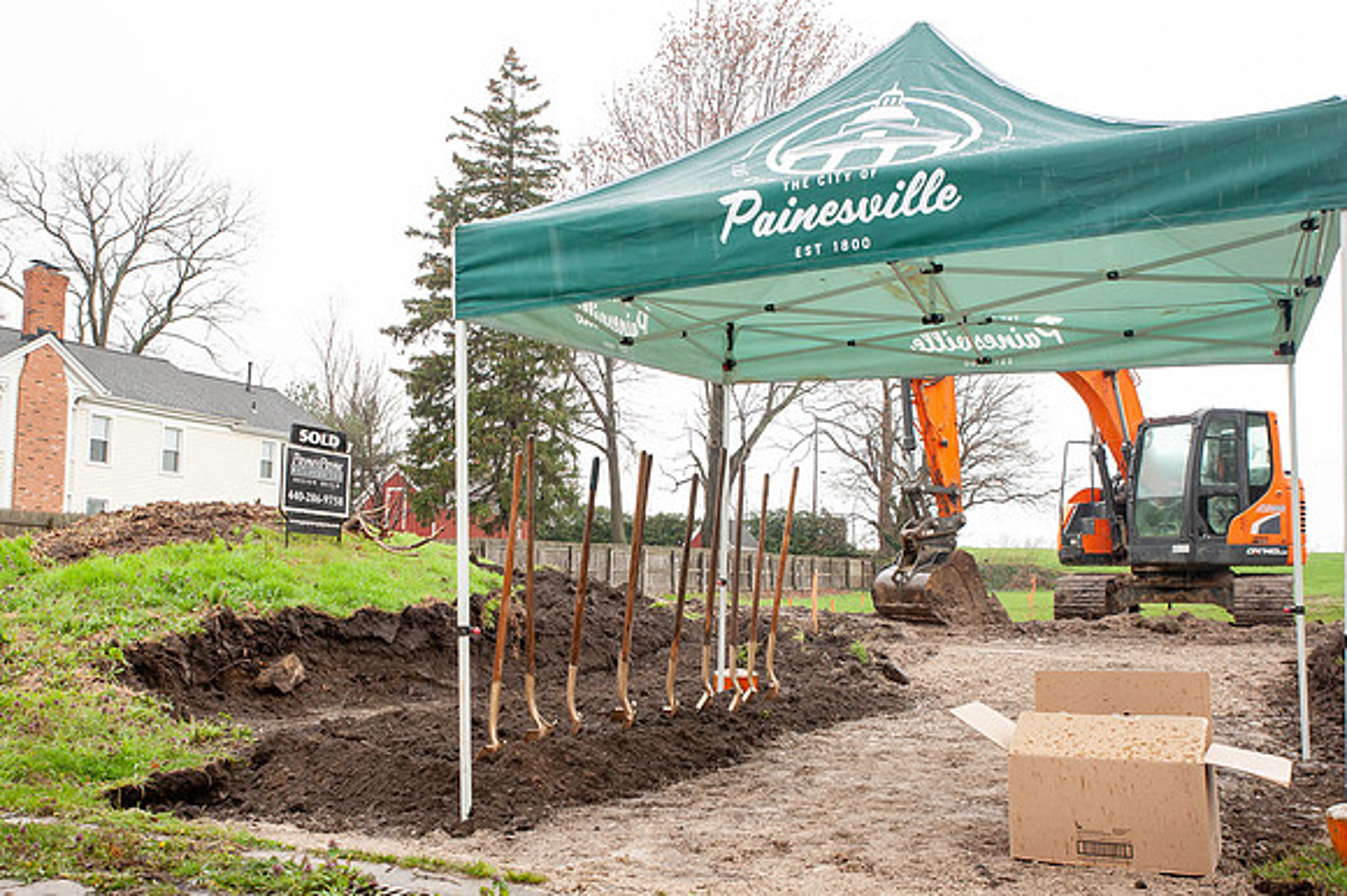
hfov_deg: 53.6
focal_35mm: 36
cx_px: 599
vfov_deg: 37.3
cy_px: 478
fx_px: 1329
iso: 640
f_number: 6.3
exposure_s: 1/160
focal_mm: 32
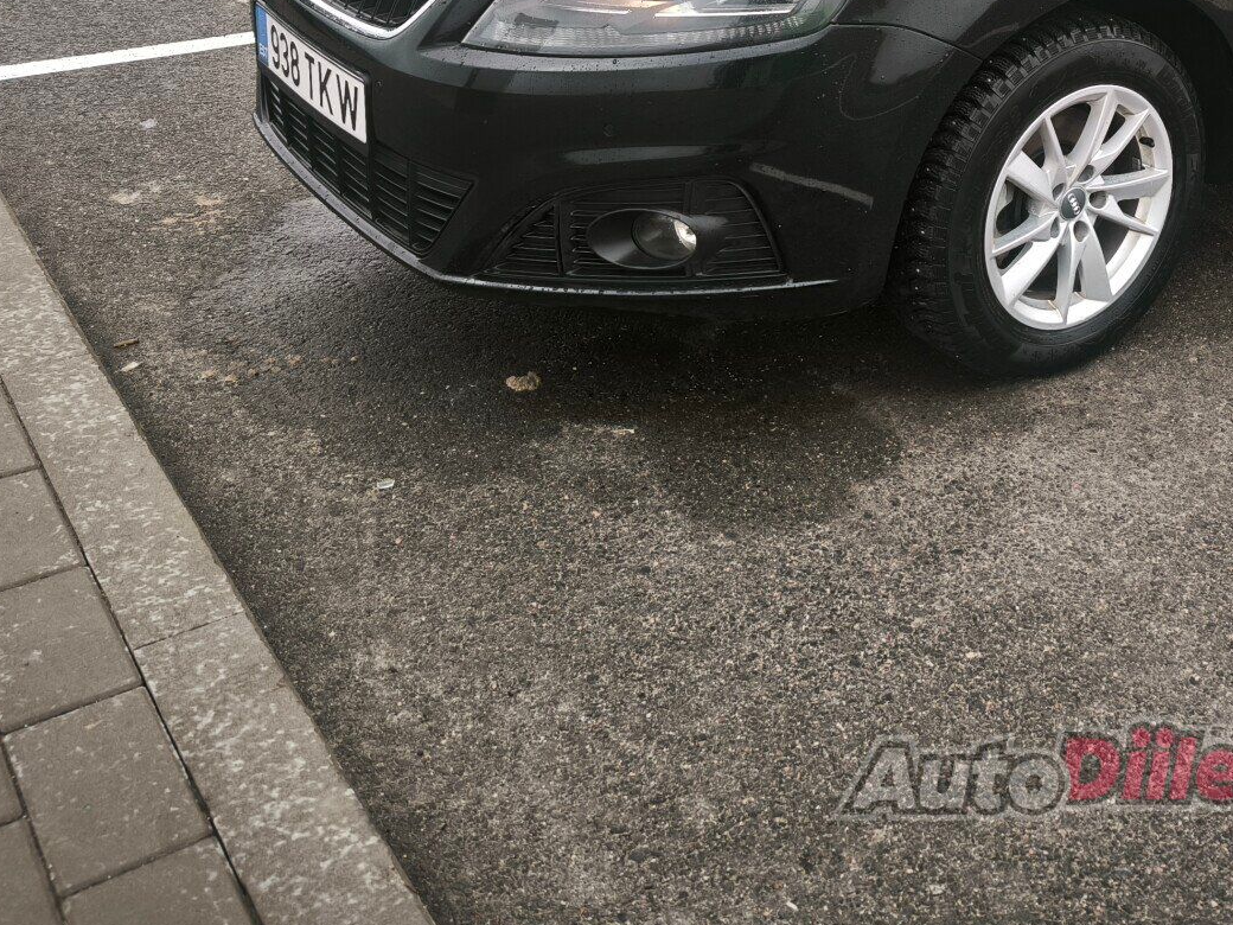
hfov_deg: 39.6
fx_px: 1603
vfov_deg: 30.6
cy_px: 73
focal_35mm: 45
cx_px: 1066
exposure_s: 1/100
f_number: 1.9
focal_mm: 6.92
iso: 52
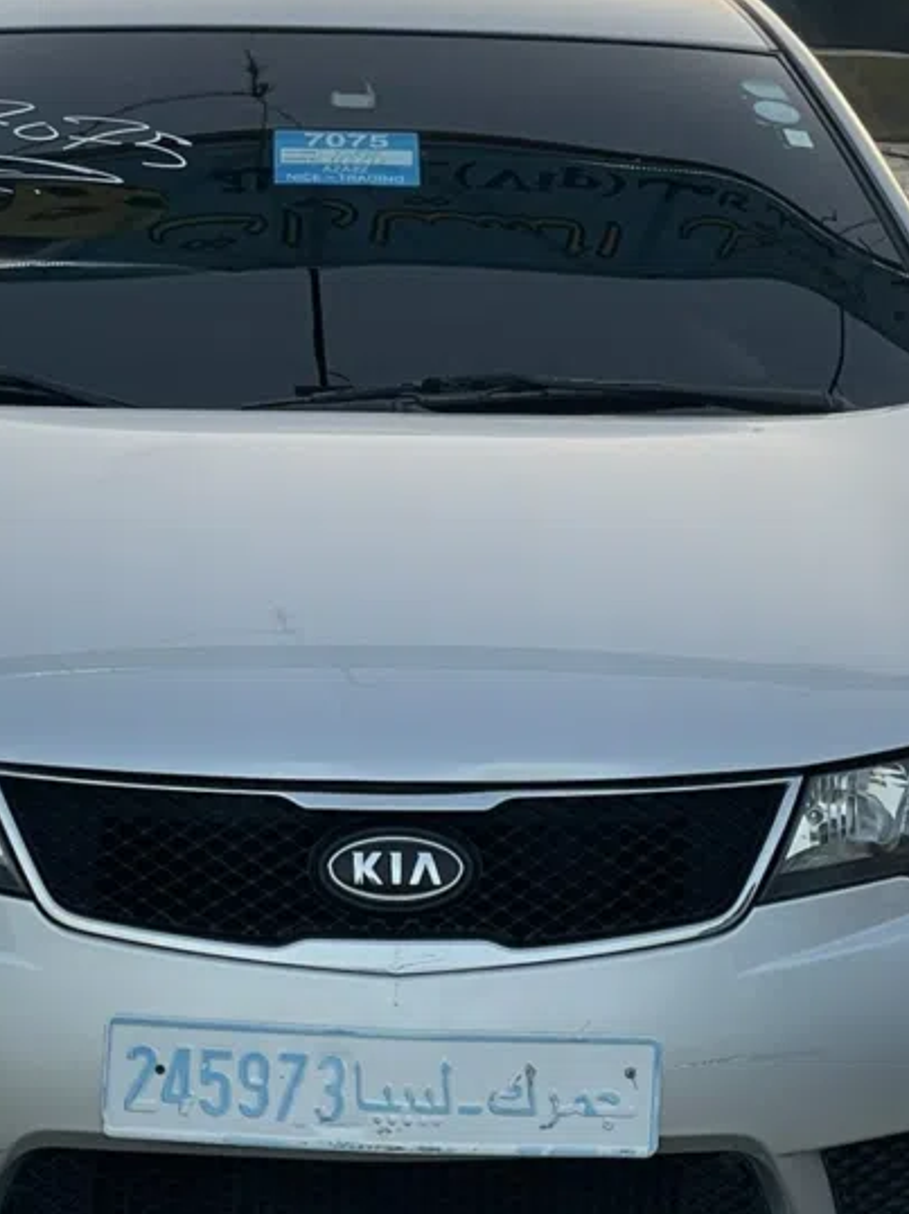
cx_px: 431
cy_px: 416
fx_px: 4625
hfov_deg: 11.2
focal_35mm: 132
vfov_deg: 14.9
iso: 25
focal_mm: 6
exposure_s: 1/102
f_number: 2
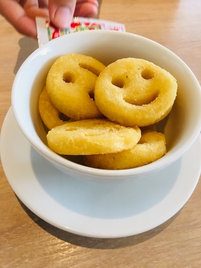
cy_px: 134
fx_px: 225
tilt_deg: -57.1
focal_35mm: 29
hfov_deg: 48.2
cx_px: 100
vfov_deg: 61.7
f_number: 2.2
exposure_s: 1/30
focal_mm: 4.15
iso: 32
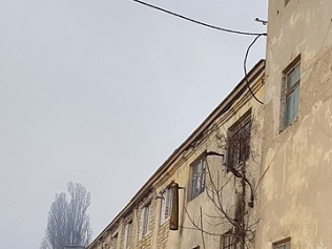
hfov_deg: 23.6
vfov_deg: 19.5
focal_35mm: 74
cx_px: 415
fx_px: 710
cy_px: 235
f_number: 1.7
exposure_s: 1/926
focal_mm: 4.2
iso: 40
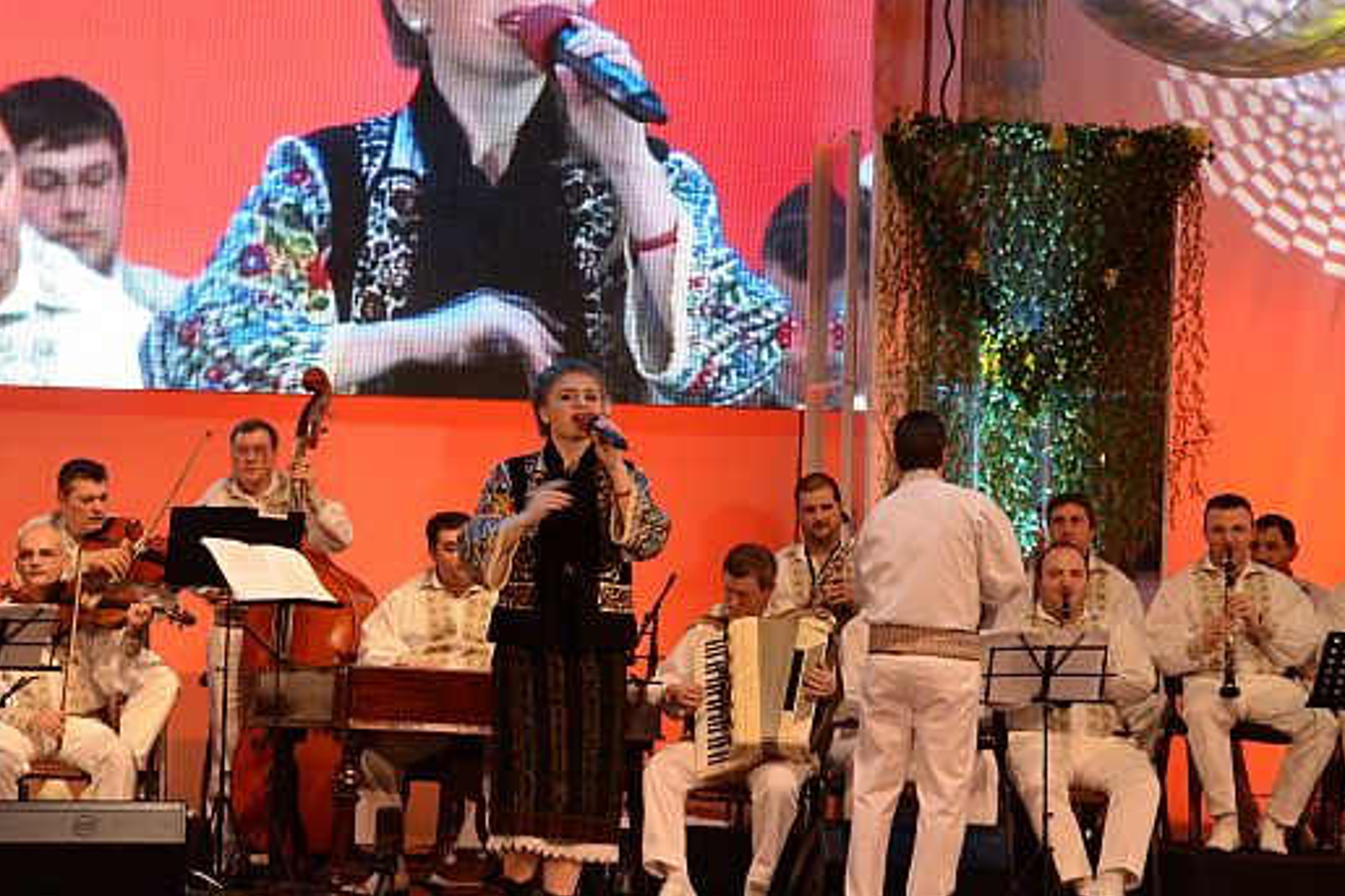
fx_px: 5214
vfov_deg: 9.8
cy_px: 405
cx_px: 562
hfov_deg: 14.7
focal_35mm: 140
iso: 500
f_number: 5
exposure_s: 1/40
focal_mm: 75
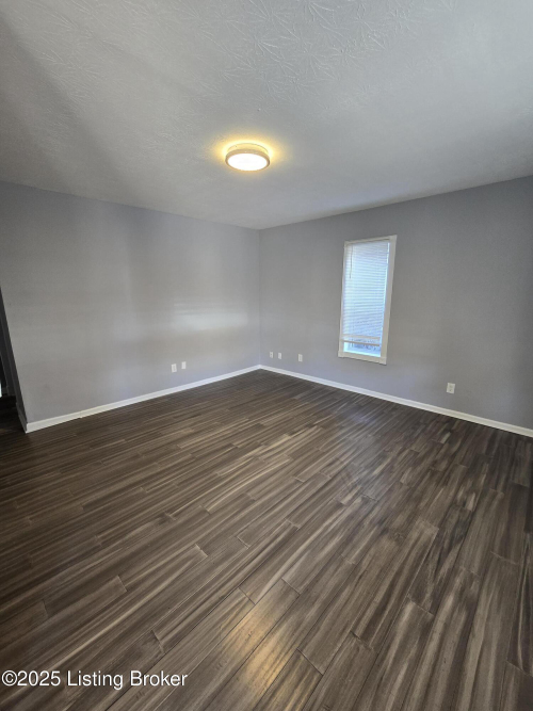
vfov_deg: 106.2
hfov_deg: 89.9
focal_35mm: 13
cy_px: 356
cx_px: 266
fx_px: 267
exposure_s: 1/60
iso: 200
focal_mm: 2.2
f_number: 2.2
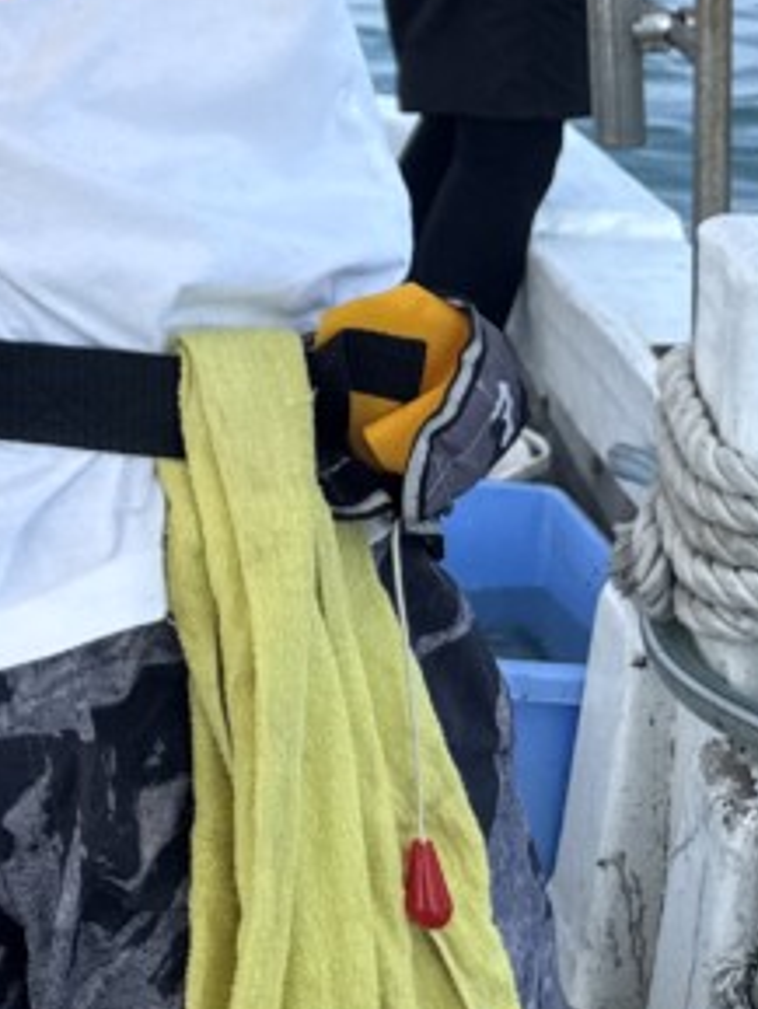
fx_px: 2422
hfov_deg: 16.0
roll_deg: +1.3
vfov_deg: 20.0
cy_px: -545
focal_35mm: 83
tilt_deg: +2.9
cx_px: -451
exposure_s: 1/2604
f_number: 1.78
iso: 80
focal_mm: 6.76
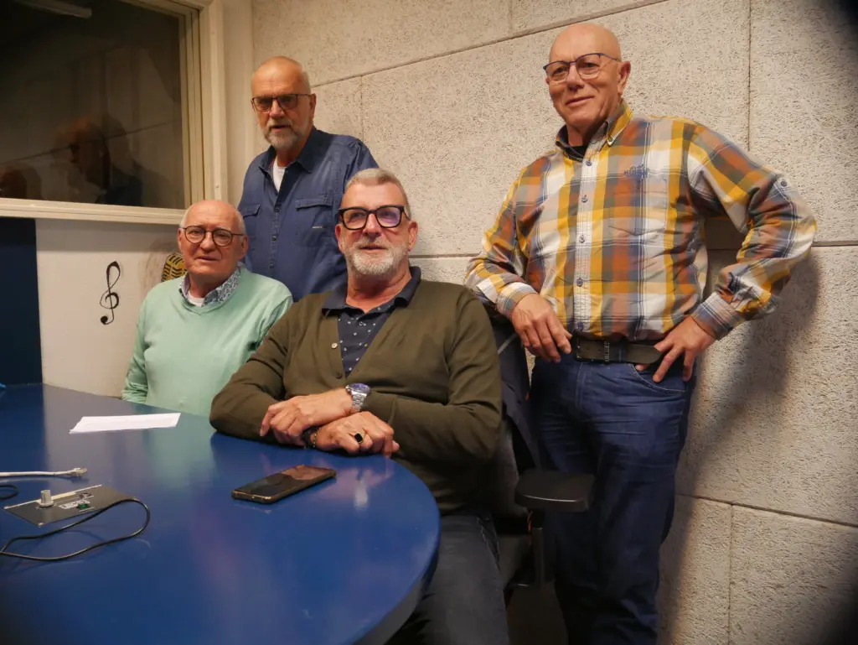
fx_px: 744
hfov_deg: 59.9
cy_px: 322
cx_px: 429
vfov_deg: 46.8
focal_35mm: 30
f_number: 3.7
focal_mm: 15
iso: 2000
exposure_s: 1/60
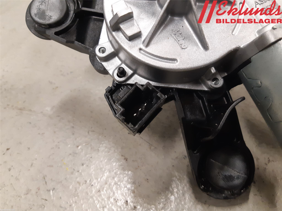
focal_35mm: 26
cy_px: 106
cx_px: 141
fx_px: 212
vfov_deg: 53.1
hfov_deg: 67.3
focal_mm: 3.93
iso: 200
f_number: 1.7
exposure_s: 1/50
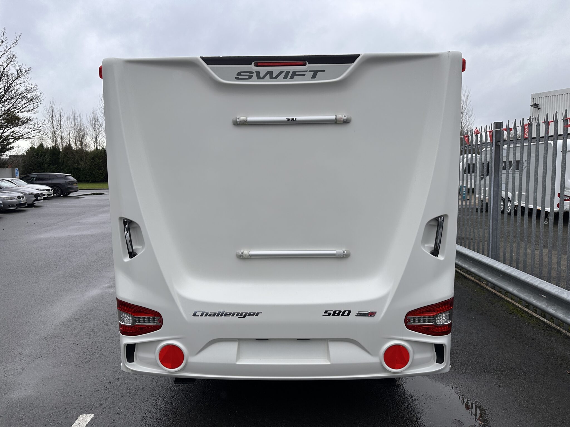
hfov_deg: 71.6
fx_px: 395
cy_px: 214
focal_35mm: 24
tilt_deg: -5.7
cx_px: 285
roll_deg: +1.5
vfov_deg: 56.8
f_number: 1.78
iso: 80
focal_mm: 6.86
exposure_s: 1/1562
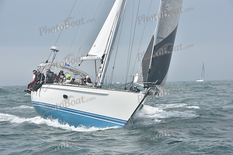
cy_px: 78
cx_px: 116
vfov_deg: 10.2
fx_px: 874
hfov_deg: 15.2
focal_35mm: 135
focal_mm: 135
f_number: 11
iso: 320
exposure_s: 1/800
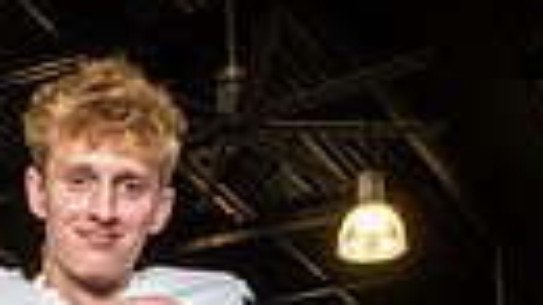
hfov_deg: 16.2
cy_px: 886
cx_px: 84
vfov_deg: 8.0
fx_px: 1885
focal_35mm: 131
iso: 500
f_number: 5.6
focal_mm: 36
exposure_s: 1/250
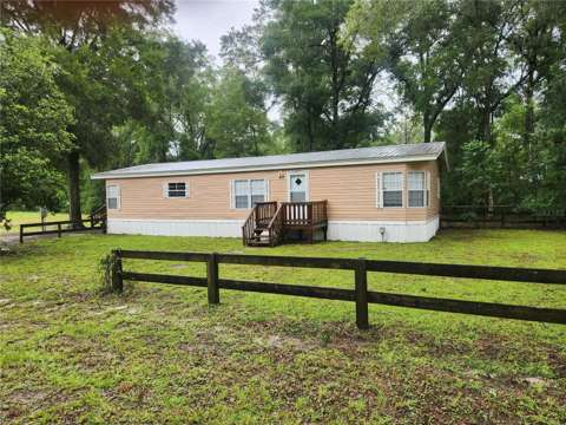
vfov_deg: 58.9
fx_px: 376
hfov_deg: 73.9
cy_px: 212
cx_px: 283
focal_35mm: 23
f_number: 1.8
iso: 25
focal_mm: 5.4
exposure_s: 1/180
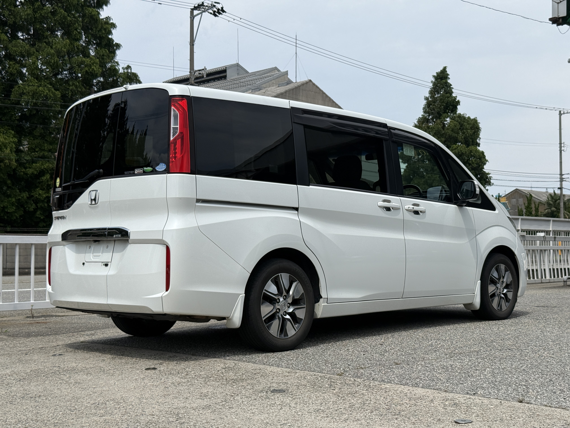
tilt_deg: +3.1
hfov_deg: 39.7
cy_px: 214
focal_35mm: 48
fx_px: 790
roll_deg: +0.3
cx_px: 285
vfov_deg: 30.3
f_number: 1.78
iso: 80
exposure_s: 1/7874
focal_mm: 6.76
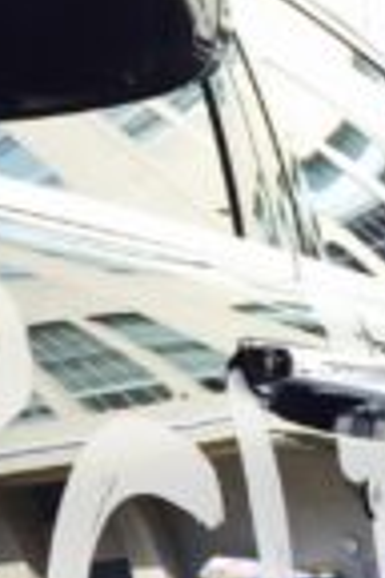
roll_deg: +0.5
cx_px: -337
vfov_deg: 15.9
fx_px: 2021
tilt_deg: -2.7
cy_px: 618
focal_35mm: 126
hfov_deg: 10.2
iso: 32
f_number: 2.2
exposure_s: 1/125
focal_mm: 4.15
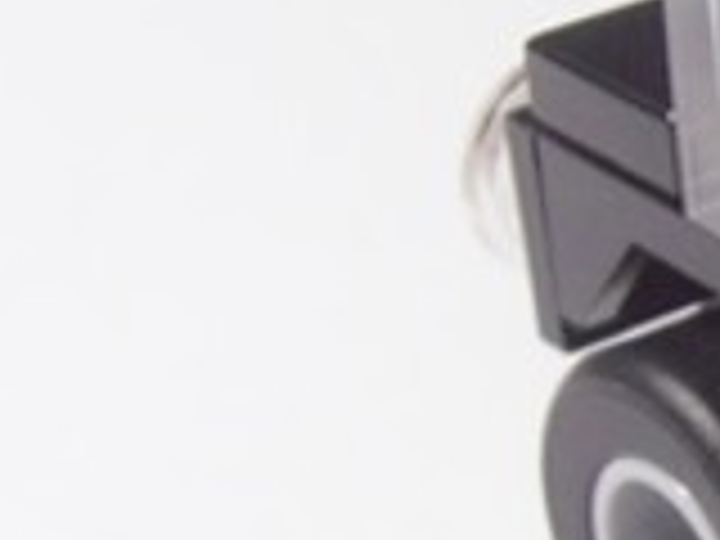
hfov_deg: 8.6
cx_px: 1796
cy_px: 646
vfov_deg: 7.1
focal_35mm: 208
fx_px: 4326
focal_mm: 6.61
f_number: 3.9
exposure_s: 1/25
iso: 125
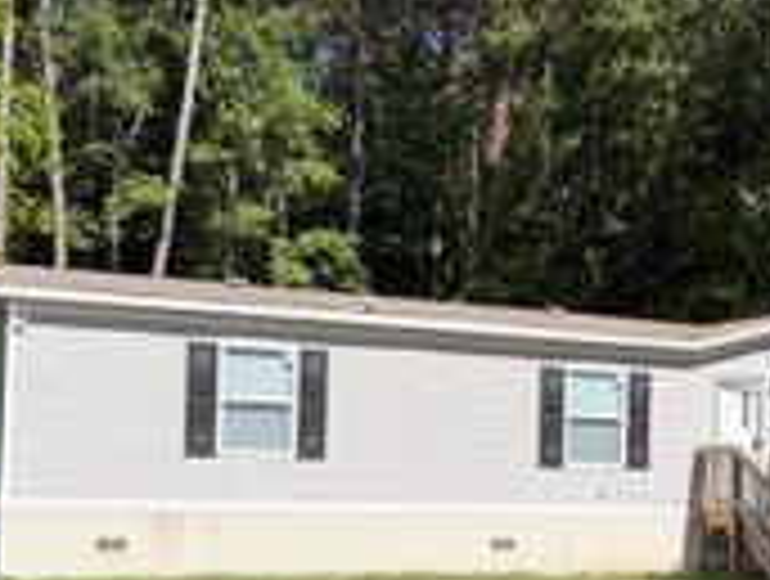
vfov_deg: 20.9
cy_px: 443
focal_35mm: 70
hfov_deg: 26.3
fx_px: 1560
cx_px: 770
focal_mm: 6.93
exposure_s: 1/2273
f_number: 1.8
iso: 64
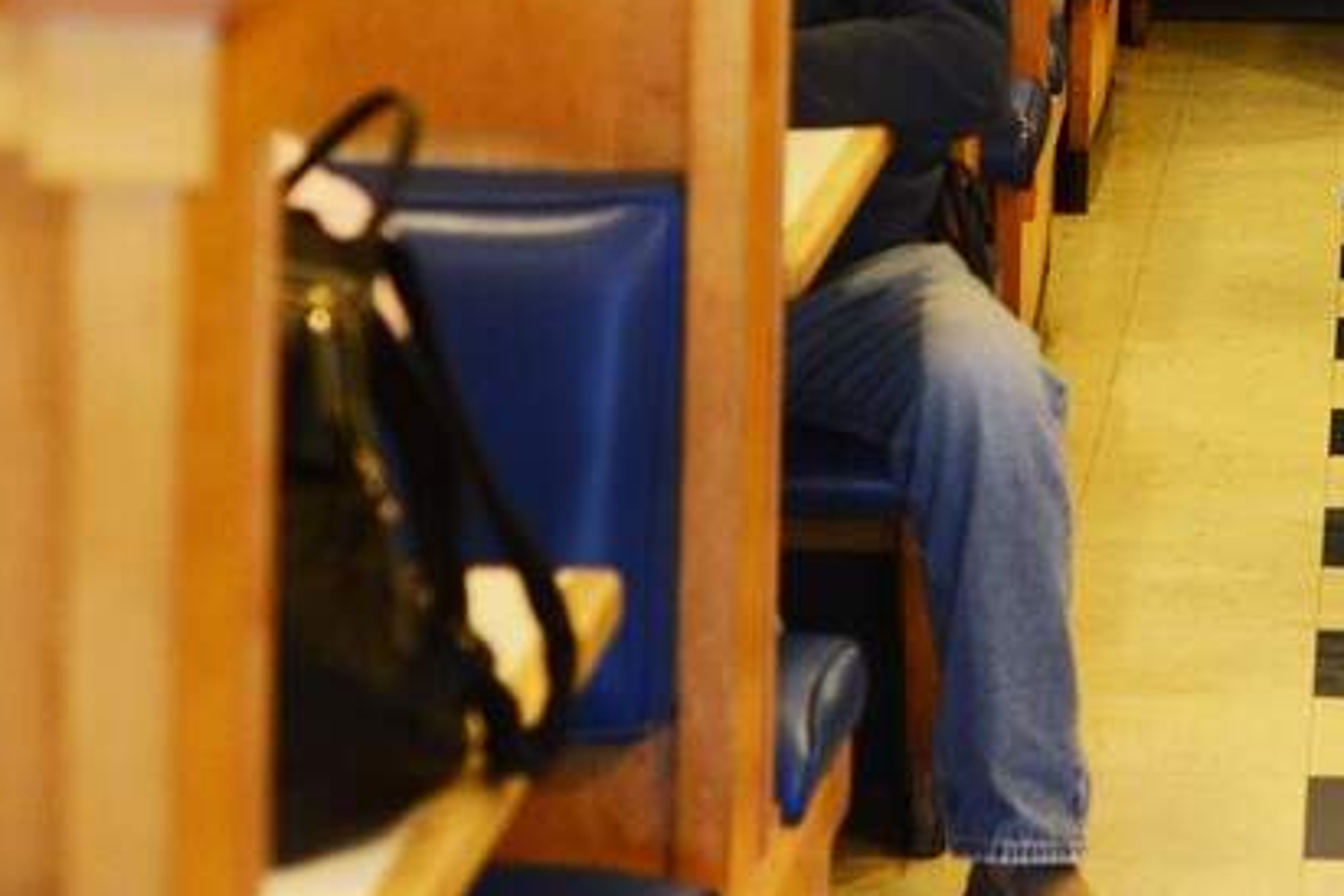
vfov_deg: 9.2
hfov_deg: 13.5
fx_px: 5450
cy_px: -247
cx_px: 1795
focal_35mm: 146
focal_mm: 50
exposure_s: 1/200
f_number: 2.8
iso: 2000
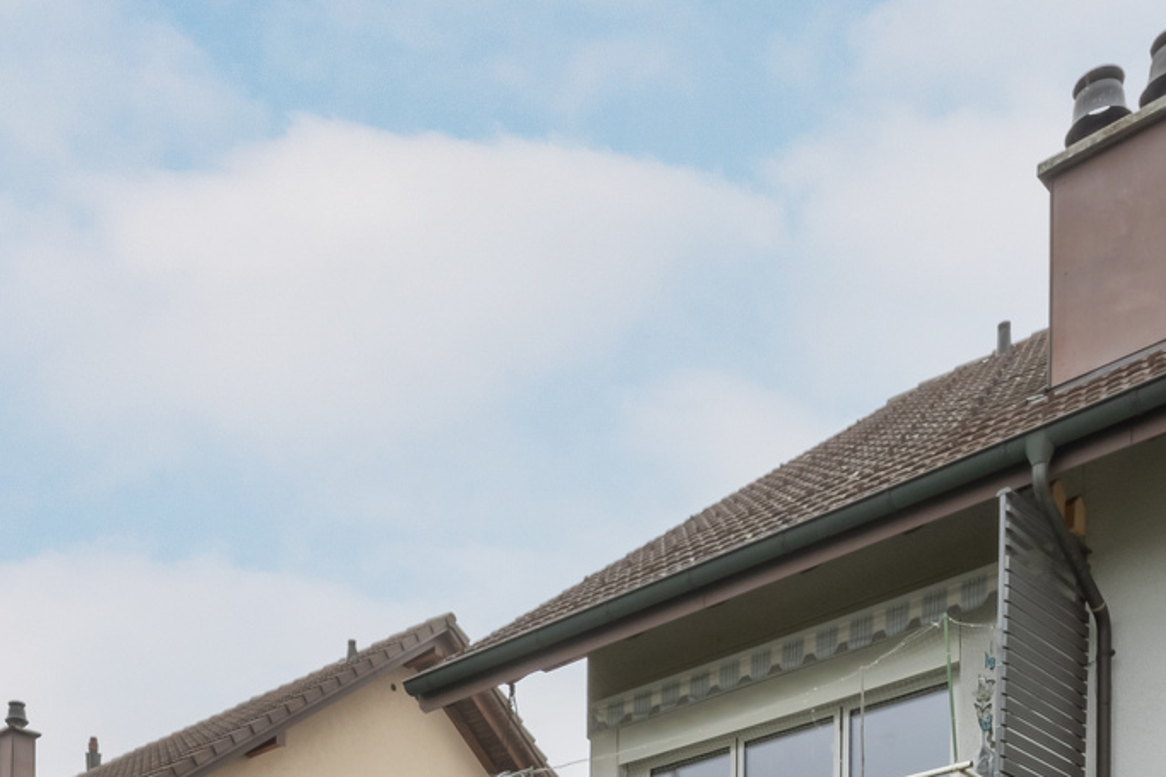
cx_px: 420
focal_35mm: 45
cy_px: 1254
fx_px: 1457
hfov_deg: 43.2
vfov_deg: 22.6
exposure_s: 1/160
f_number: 20
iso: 400
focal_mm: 12
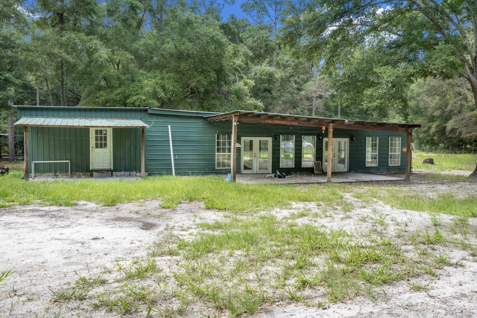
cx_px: 238
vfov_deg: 43.6
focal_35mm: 30
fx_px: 397
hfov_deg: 61.9
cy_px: 159
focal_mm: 20
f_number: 8
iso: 250
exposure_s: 1/2000
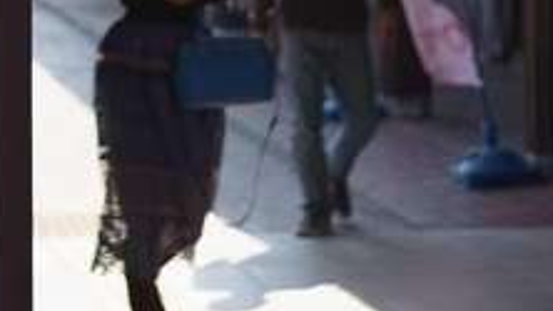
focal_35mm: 169
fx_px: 2479
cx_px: -35
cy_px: -228
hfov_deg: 12.5
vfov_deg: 7.0
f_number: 2
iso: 100
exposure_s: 1/2500
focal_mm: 35
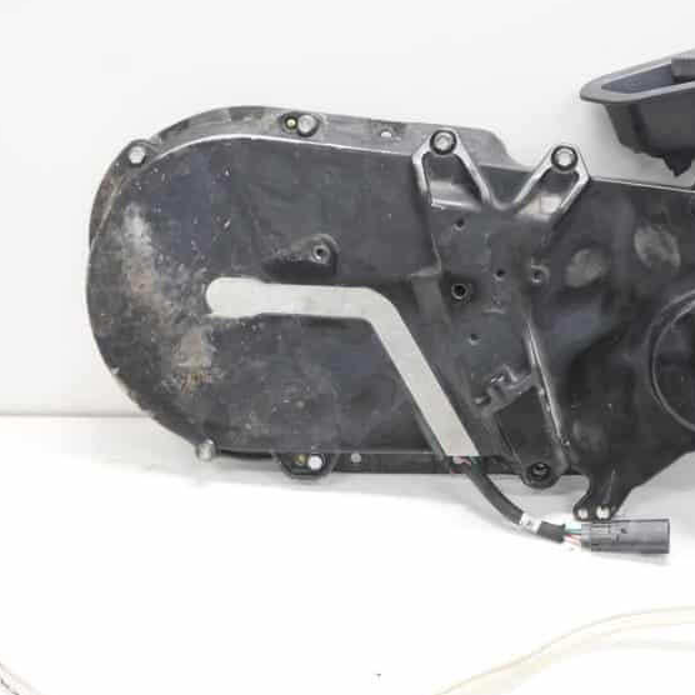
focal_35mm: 47
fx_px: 1068
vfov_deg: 36.0
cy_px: 301
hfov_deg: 35.8
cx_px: 451
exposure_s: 1/60
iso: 800
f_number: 4.5
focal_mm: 20
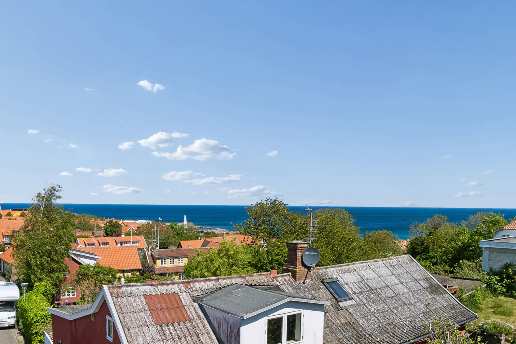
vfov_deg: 43.6
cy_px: 255
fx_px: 416
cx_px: 244
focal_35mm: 29
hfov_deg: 63.6
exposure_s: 1/1000
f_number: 8
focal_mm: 10
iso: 200
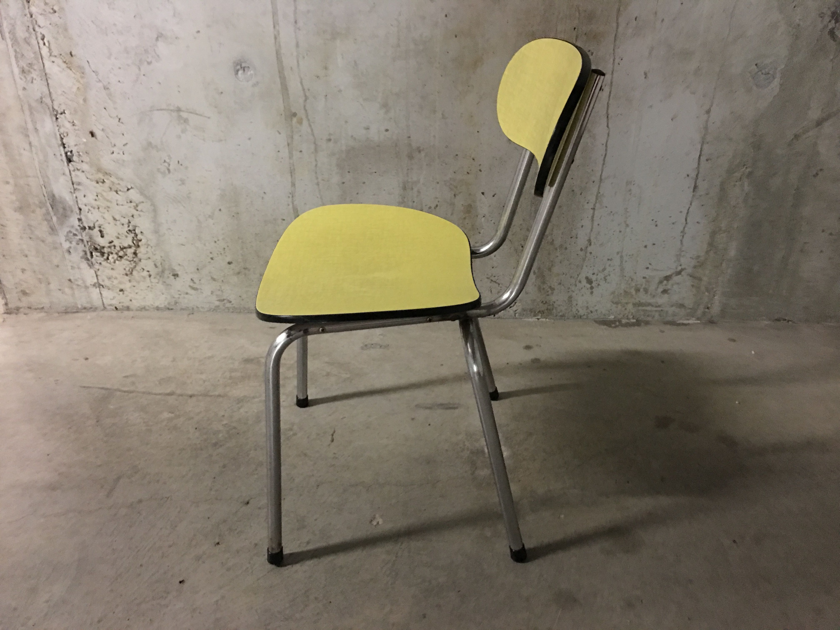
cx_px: 420
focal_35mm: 29
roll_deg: -1.7
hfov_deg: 61.7
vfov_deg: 48.2
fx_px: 704
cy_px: 315
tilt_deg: -28.6
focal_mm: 4.15
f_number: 2.2
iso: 125
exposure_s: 1/4
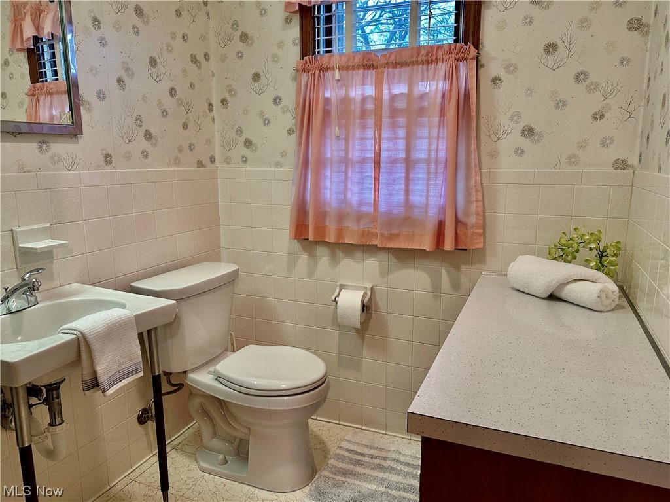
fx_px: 464
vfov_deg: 56.8
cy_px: 251
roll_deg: +1.8
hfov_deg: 71.6
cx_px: 335
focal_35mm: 24
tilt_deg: -10.2
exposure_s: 1/60
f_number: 1.78
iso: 125
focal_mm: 6.86
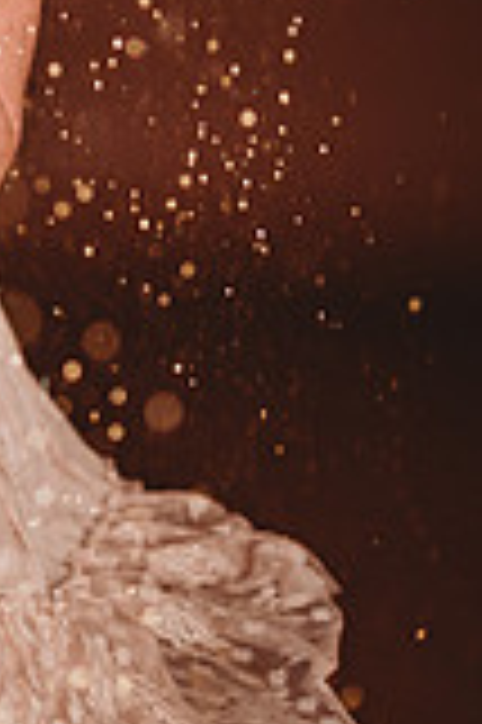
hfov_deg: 18.5
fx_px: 1348
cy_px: 117
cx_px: -189
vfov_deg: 29.2
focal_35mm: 67
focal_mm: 24
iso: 100
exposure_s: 1/160
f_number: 2.2
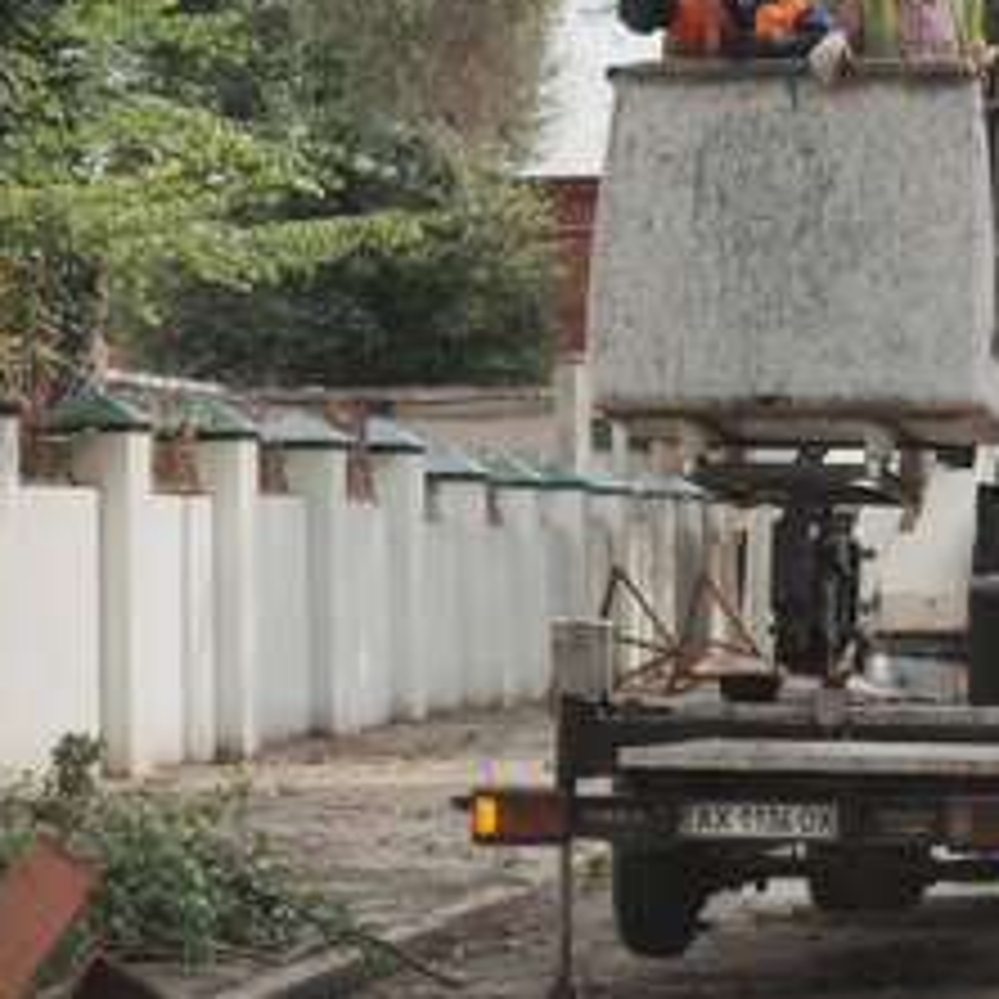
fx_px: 4636
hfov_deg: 12.2
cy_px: 423
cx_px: 864
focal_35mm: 142
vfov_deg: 12.3
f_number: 5
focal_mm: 93
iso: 100
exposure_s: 1/400
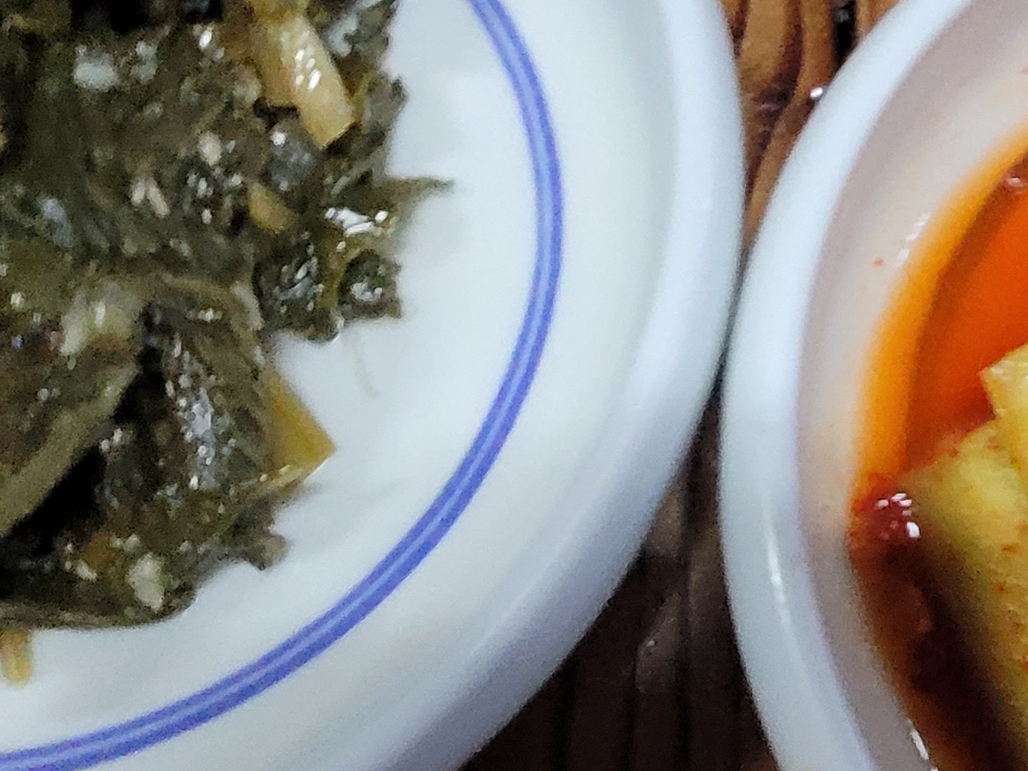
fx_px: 1366
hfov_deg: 38.7
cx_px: 899
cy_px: 250
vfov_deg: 31.3
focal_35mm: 46
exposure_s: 1/60
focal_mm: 1.74
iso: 320
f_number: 2.2
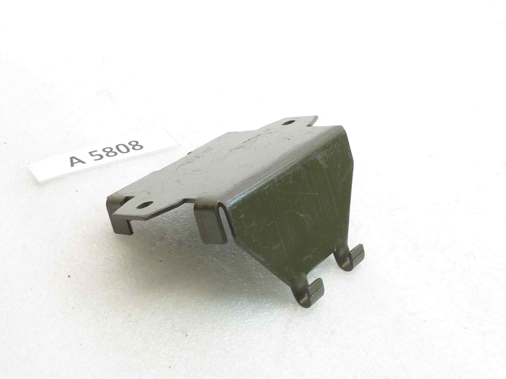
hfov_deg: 41.2
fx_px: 672
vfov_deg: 31.5
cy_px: 216
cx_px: 255
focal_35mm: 46
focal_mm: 4.4
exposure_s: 1/13
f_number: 3.3
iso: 80
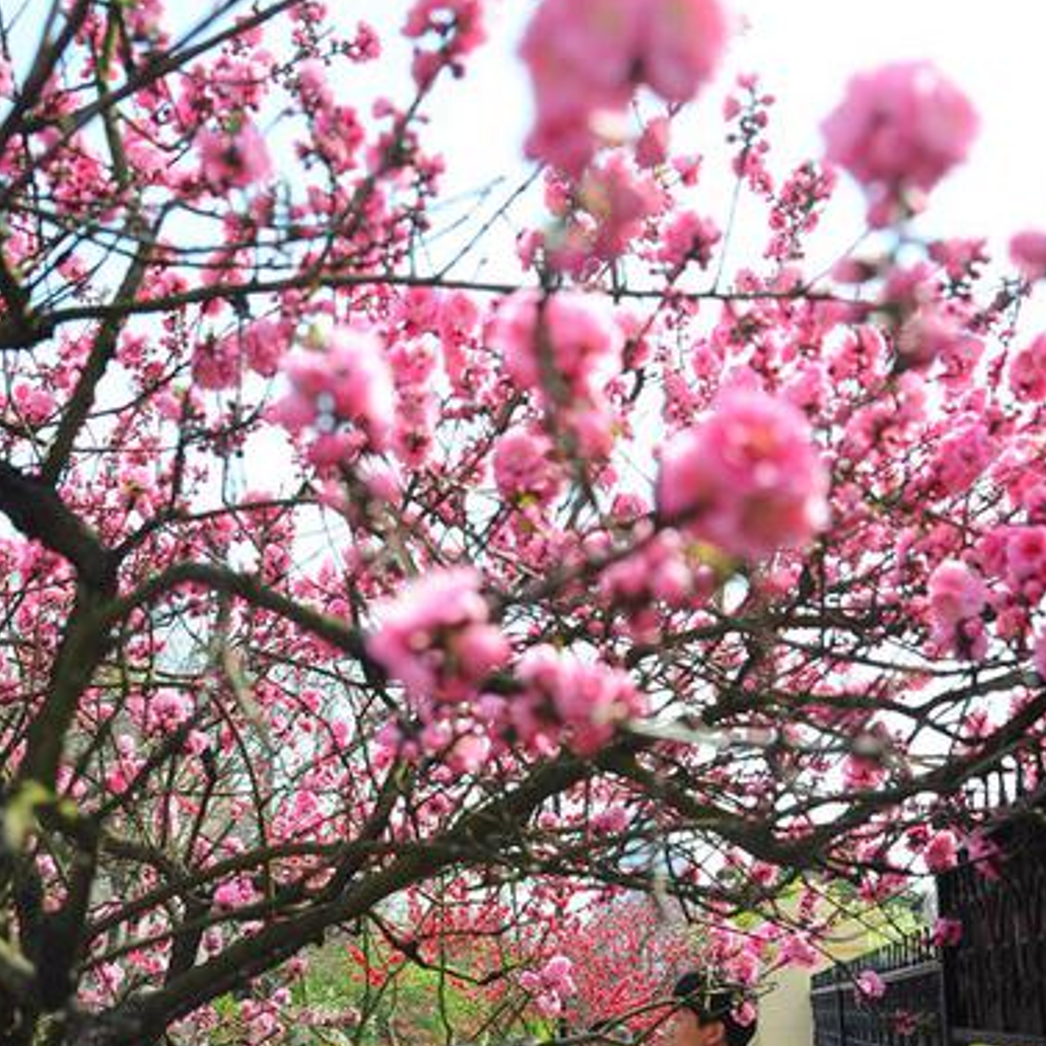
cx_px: 535
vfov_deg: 34.5
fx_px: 1675
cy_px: 635
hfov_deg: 34.7
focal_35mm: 49
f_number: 5
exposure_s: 1/500
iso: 200
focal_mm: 34
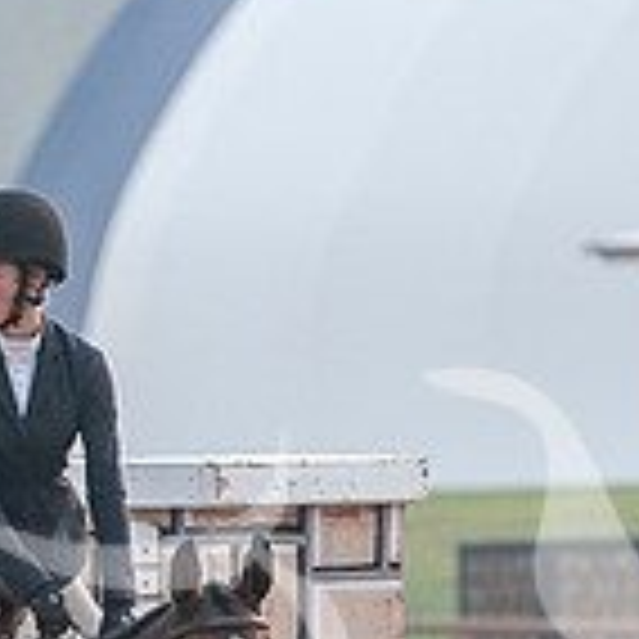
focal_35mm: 1241
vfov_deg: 1.4
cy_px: 731
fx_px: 25918
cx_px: -162
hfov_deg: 1.4
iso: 500
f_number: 5.6
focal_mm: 358
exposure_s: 1/1000
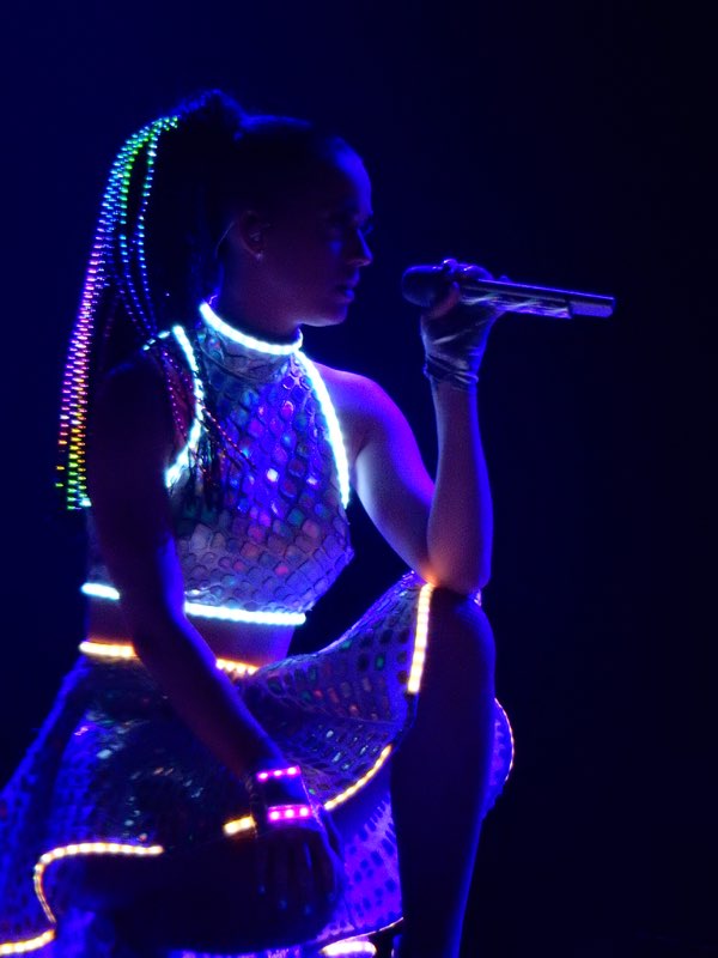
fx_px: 15211
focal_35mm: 550
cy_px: 479
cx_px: 359
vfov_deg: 3.6
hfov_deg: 2.7
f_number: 6.3
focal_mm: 99
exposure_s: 1/100
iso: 1600
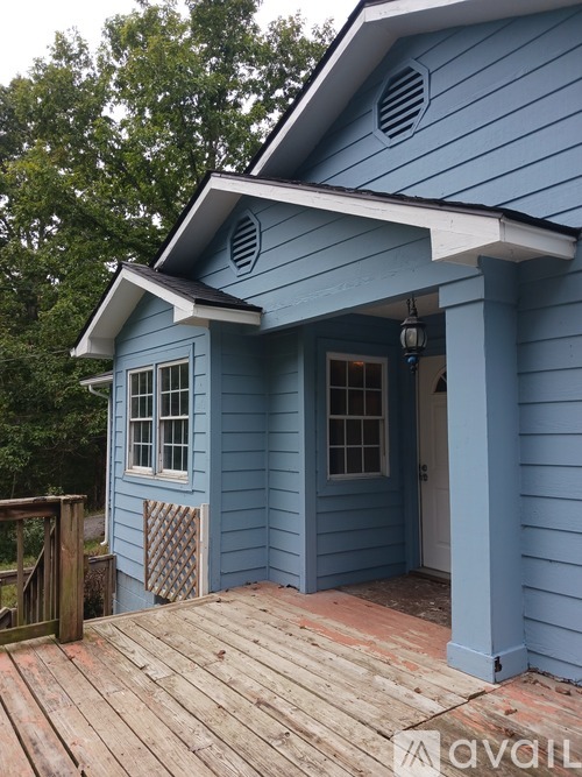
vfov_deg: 65.3
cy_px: 388
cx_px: 291
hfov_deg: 51.3
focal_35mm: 27
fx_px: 605
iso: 25
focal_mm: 4
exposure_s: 1/60
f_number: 1.8
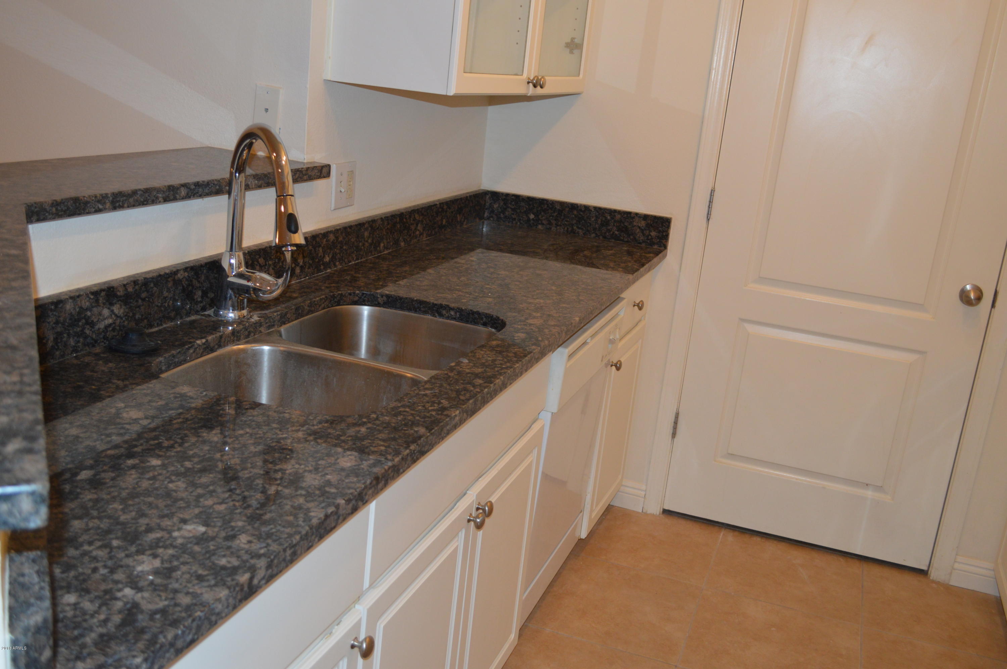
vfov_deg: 36.8
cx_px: 504
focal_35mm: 36
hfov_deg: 53.2
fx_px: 1006
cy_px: 334
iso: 560
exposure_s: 1/60
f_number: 4
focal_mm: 24
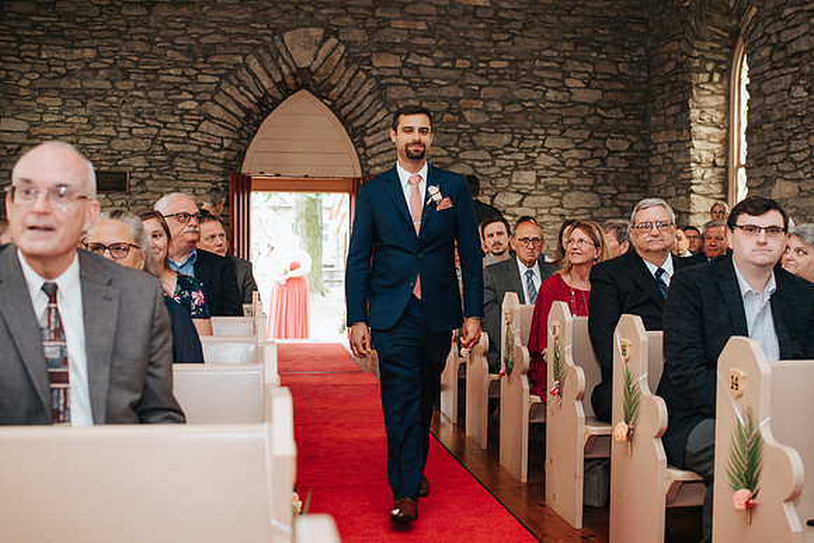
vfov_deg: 32.0
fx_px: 946
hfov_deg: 46.5
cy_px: 249
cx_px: 440
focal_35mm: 42
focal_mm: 35
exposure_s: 1/200
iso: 800
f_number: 2.8
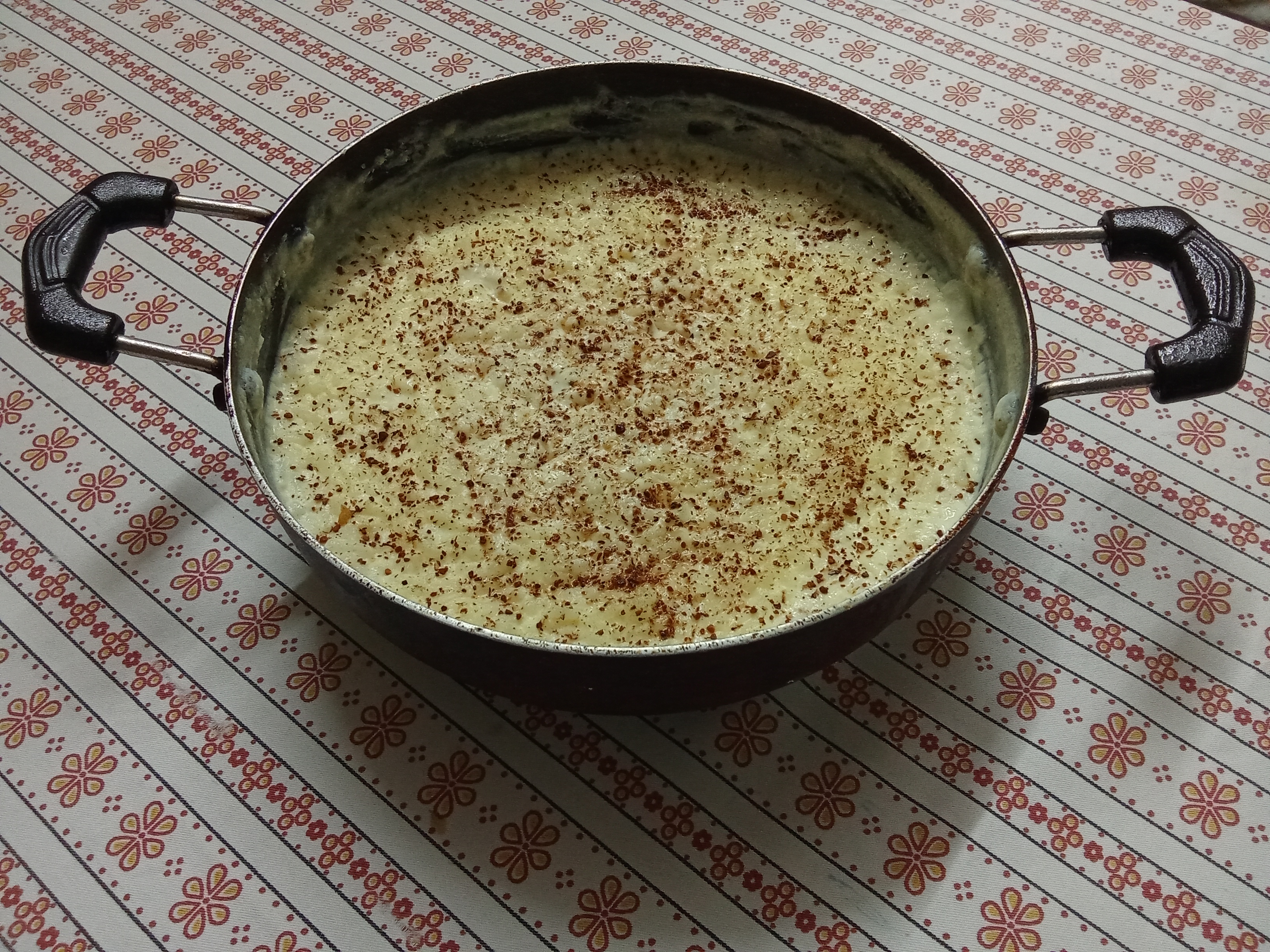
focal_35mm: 28
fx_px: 1027
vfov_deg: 49.7
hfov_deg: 63.4
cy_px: 476
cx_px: 635
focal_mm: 2.78
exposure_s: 1/33.3
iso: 250
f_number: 2
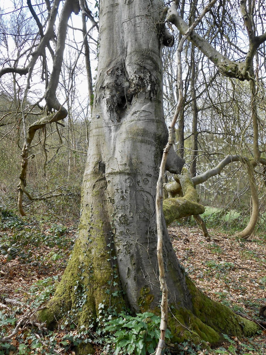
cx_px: 131
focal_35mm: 31
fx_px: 318
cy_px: 176
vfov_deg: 58.4
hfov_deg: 45.4
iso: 80
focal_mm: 5.3
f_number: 3.8
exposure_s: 1/100
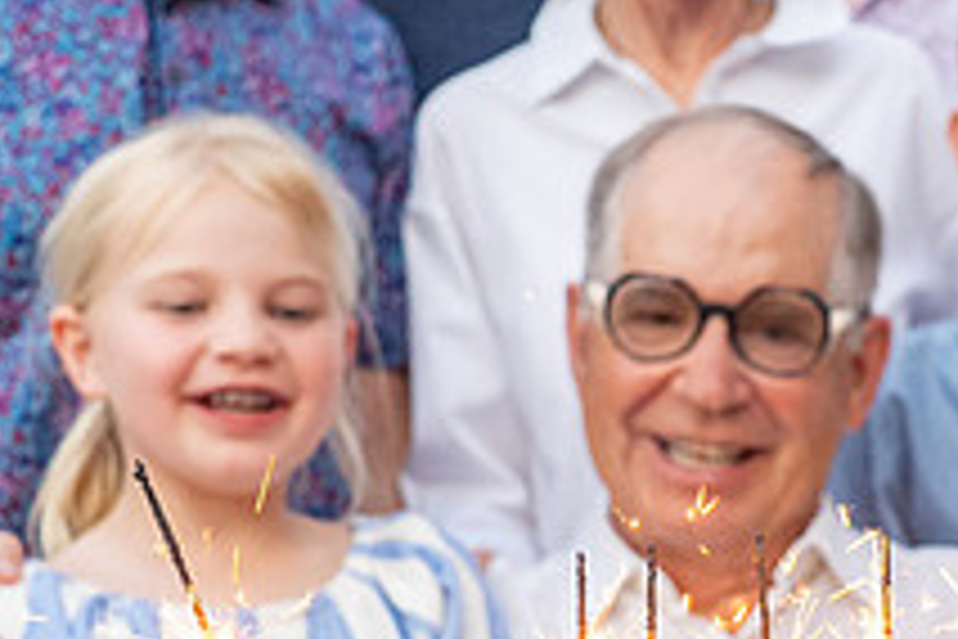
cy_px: 641
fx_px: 2900
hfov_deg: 18.6
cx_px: 747
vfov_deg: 12.4
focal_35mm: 109
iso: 1250
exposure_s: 1/160
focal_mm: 40
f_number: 6.3
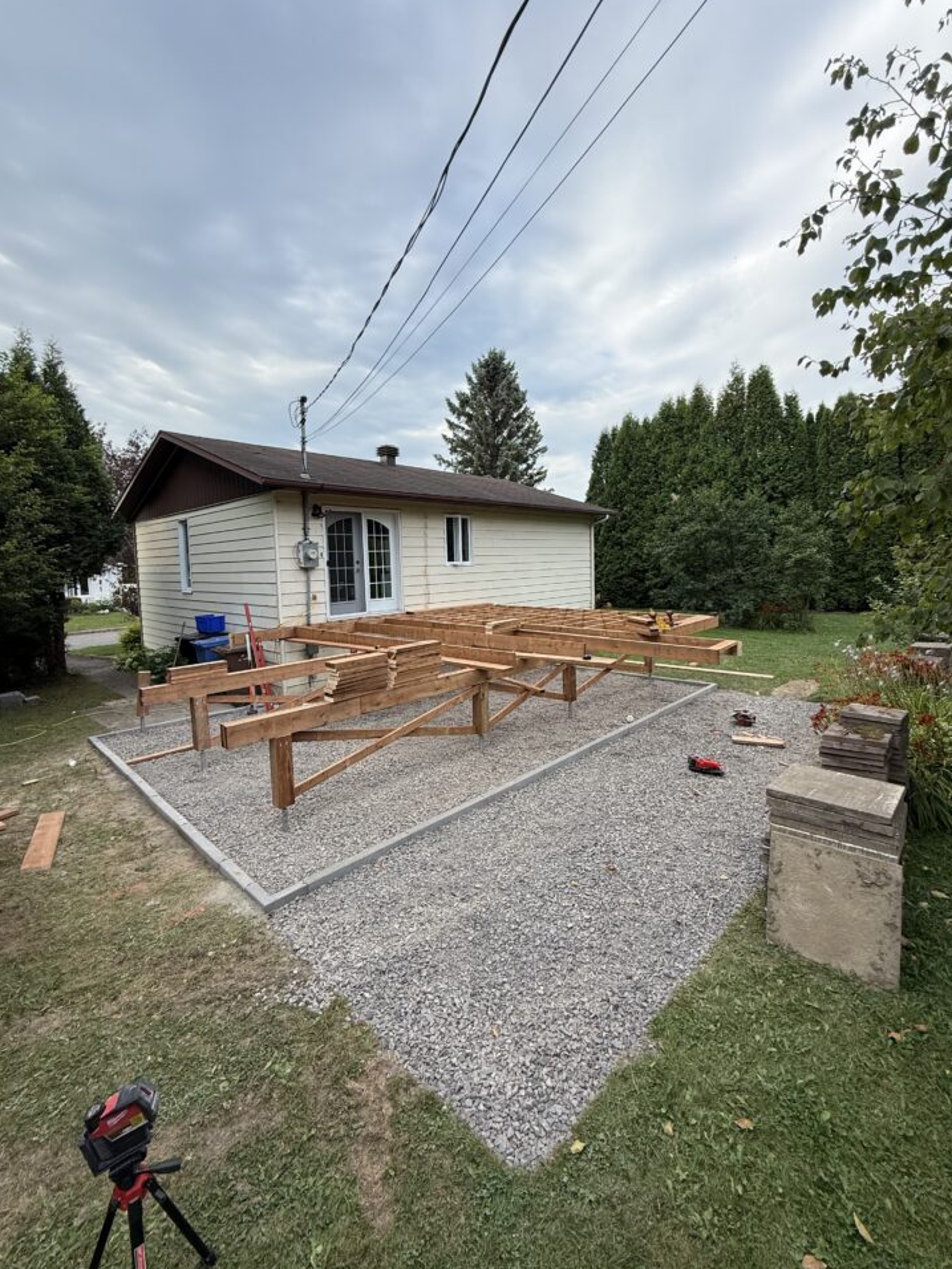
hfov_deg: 81.7
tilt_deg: -2.6
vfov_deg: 98.1
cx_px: 493
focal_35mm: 15
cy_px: 601
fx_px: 550
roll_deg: +2.3
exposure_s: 1/475
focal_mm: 2.22
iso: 50
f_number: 2.2
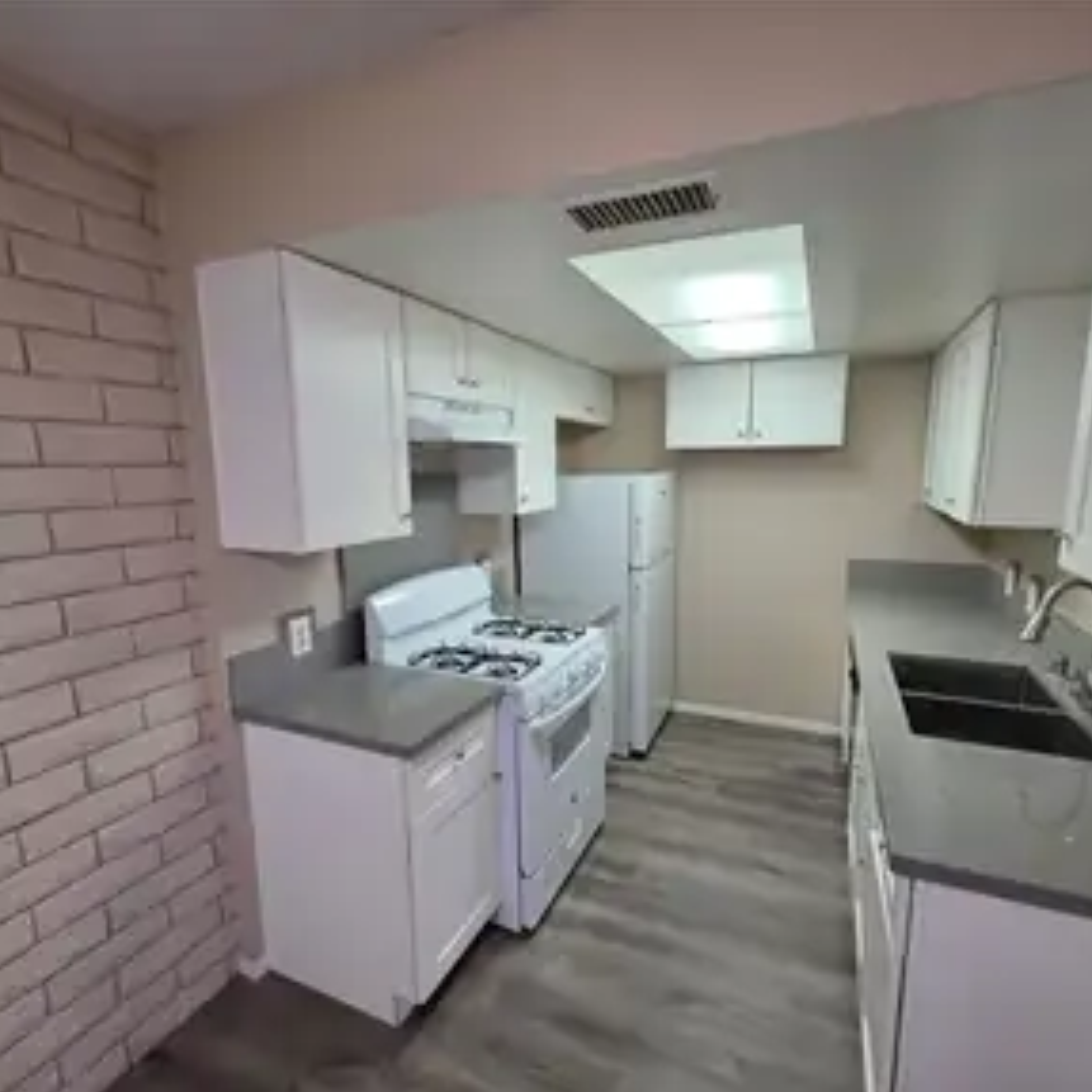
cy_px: 567
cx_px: 544
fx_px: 571
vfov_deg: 87.4
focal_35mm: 16
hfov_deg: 87.4
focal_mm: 2.2
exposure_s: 1/60
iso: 200
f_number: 1.9
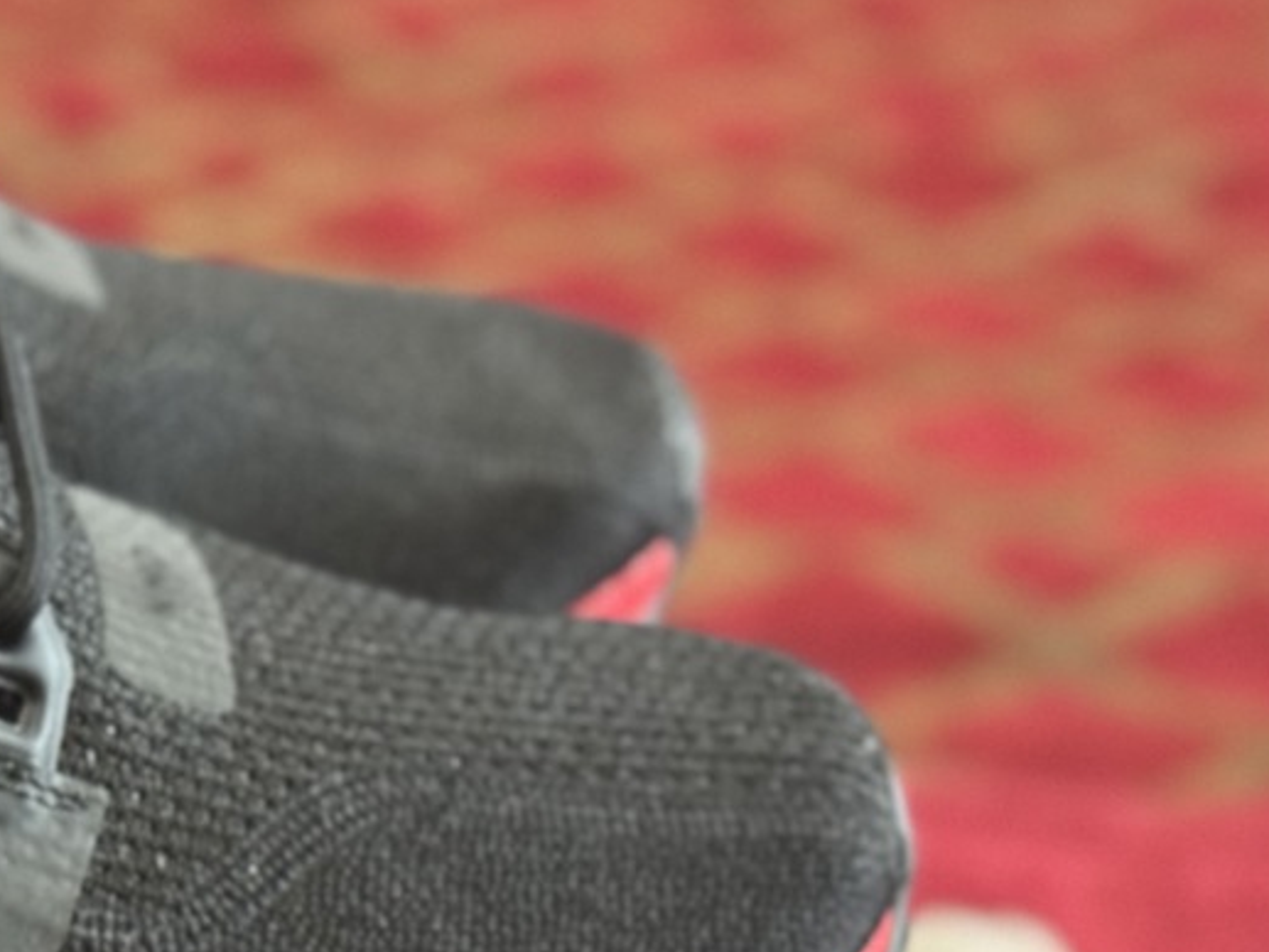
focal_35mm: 130
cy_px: 974
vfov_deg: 11.3
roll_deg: -0.1
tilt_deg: -30.6
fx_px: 4767
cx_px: -395
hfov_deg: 14.5
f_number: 1.78
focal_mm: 6.76
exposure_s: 1/29
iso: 800
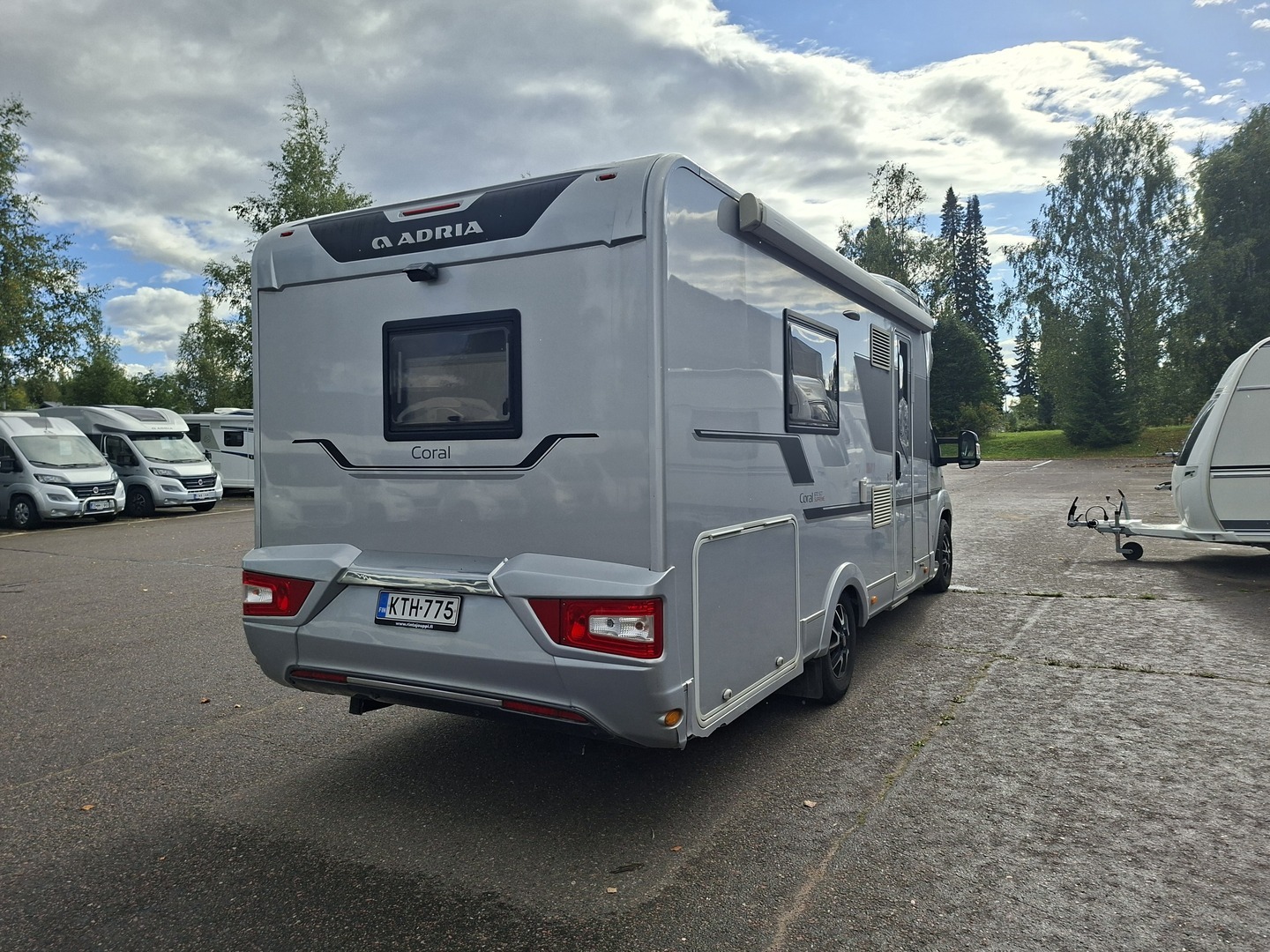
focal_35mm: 23
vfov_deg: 58.9
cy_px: 476
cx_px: 635
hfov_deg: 73.9
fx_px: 844
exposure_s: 1/2564
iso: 50
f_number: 1.8
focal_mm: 5.54
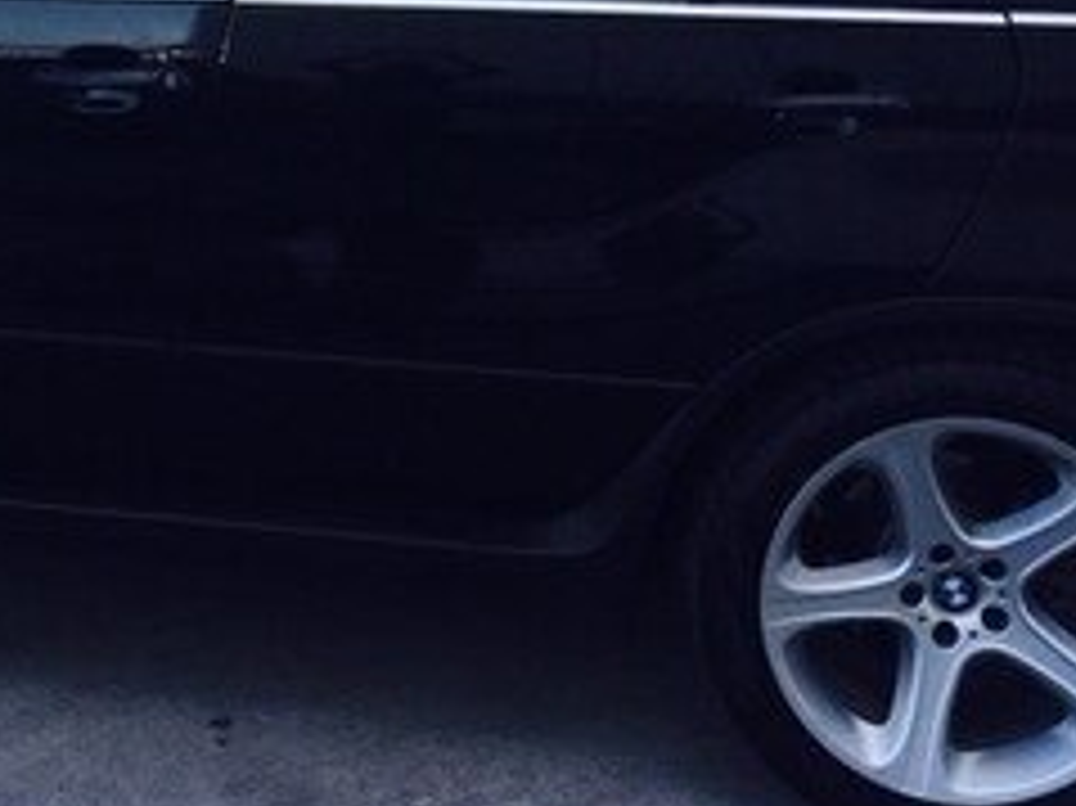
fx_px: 2485
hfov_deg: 23.9
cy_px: -182
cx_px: 162
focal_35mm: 80
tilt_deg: -6.5
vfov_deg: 17.5
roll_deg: -0.7
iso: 32
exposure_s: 1/670
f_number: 2.2
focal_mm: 4.15
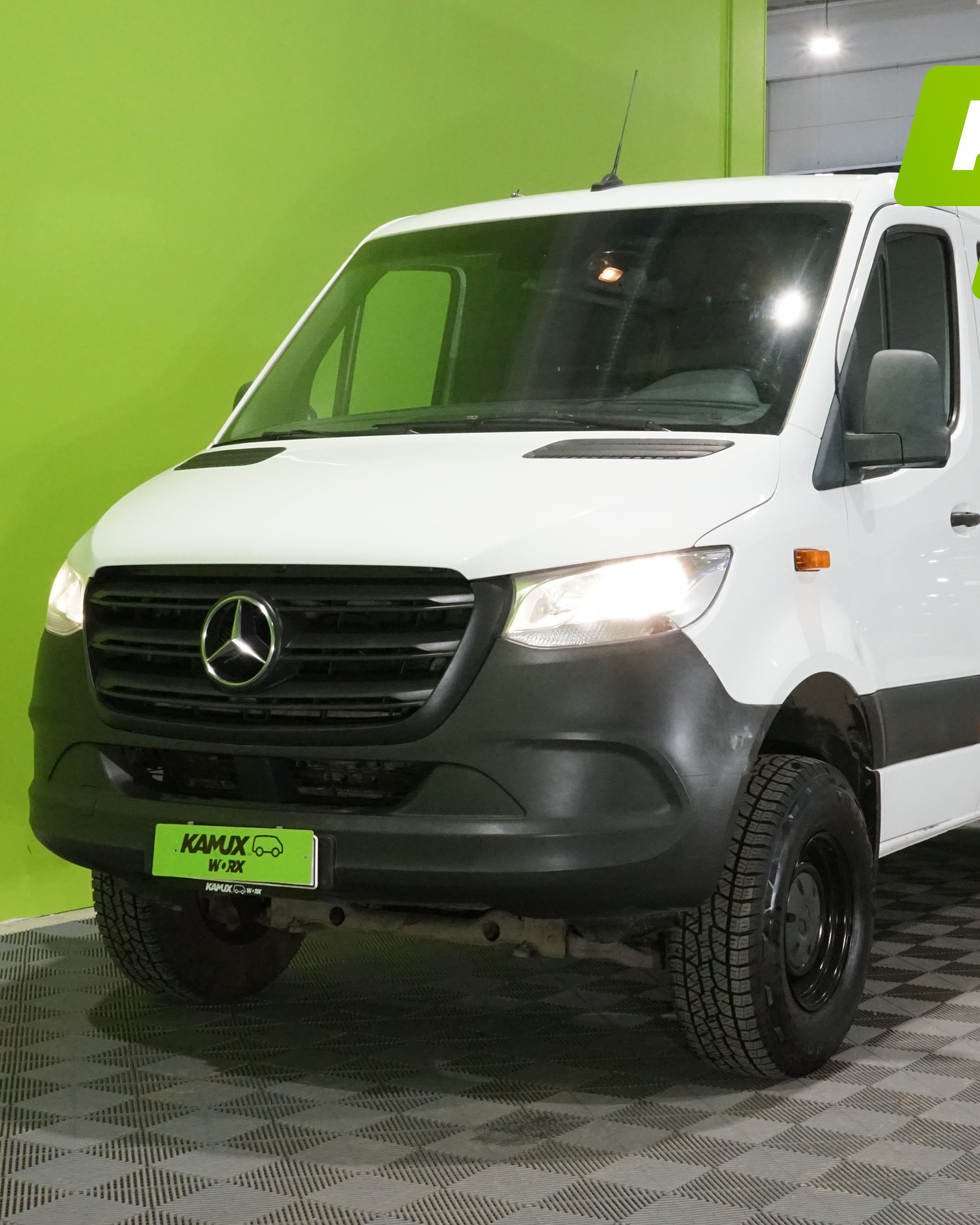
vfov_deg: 34.2
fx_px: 1994
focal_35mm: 55
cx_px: 627
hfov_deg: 27.5
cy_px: 612
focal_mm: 39
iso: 6400
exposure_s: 1/25
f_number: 22
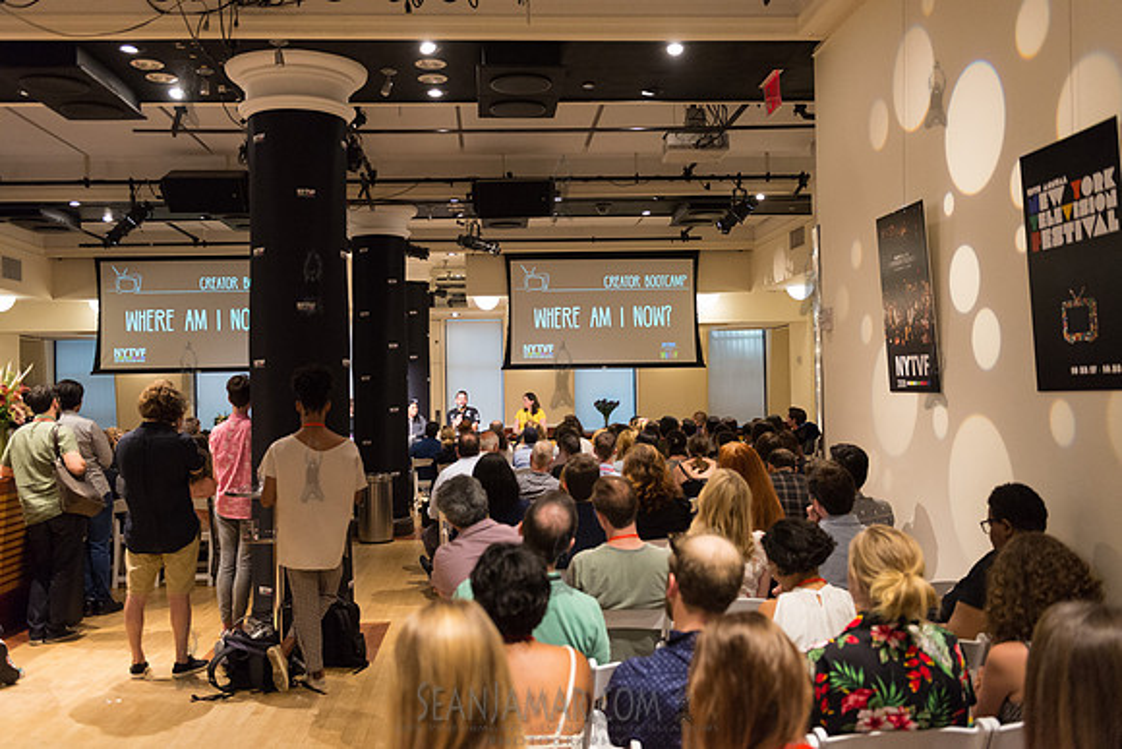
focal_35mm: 32
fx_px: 998
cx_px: 561
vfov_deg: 41.1
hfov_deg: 58.7
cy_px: 374
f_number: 3.5
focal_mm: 32
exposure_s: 1/250
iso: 3200
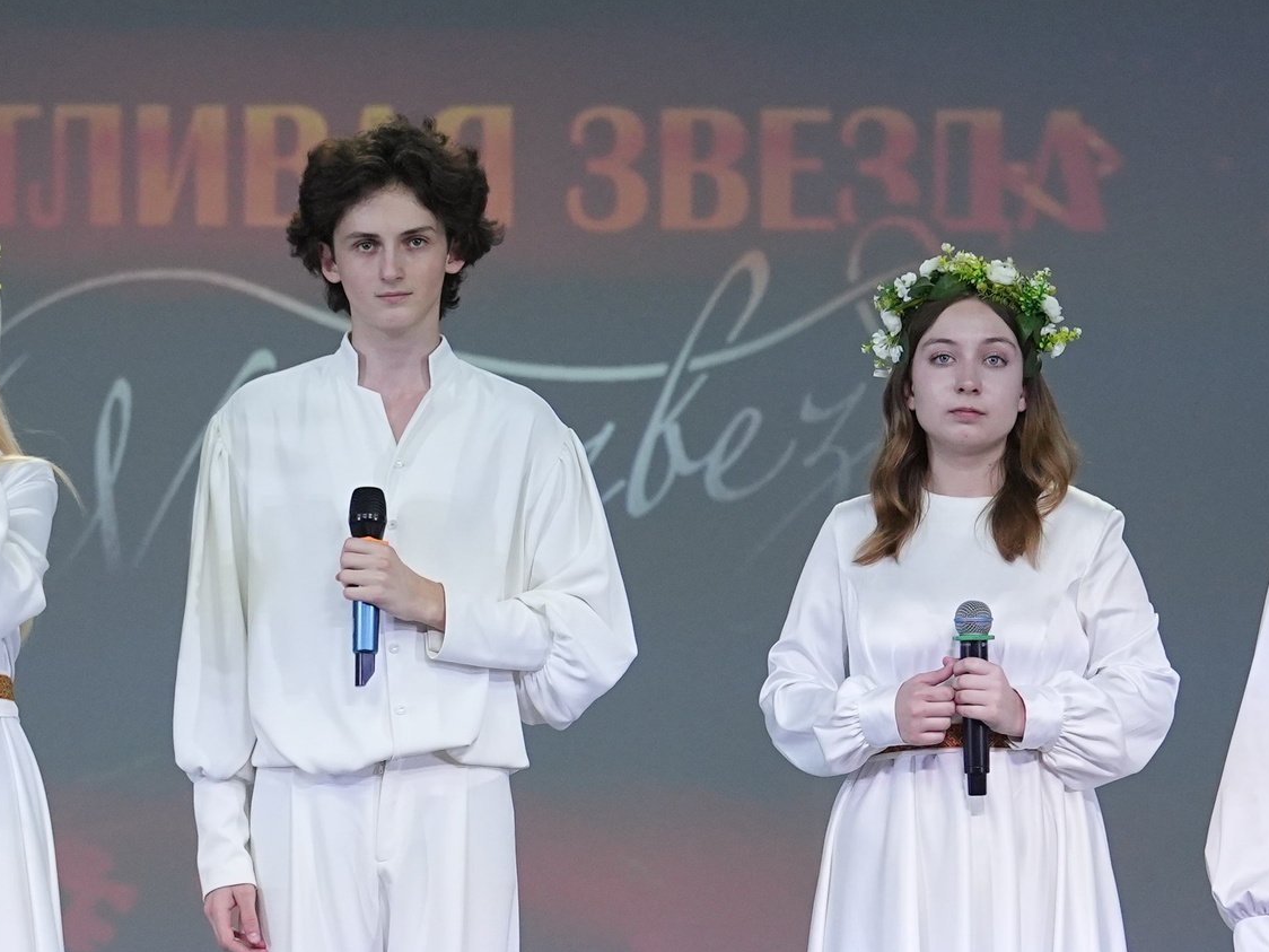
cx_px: 317
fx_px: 12281
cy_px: 653
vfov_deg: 4.4
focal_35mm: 335
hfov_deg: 5.9
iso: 1600
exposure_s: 1/400
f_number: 2.8
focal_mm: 102
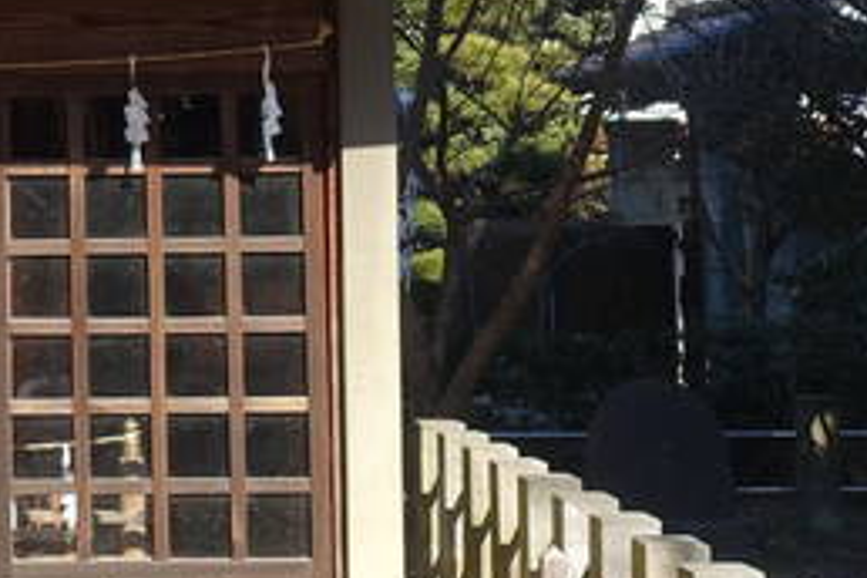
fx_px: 3251
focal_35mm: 135
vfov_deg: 10.1
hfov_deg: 14.7
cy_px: -47
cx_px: -198
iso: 125
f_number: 4
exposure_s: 1/400
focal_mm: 10.6
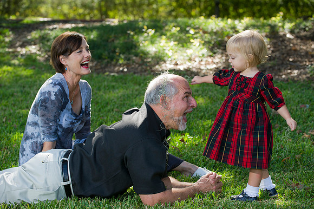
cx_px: 157
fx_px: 889
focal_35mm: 102
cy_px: 104
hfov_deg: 20.0
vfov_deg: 13.4
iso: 250
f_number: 4
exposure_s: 1/160
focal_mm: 102
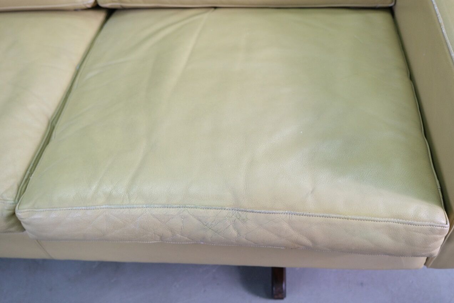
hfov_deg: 54.4
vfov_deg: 37.9
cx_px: 227
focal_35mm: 35
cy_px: 152
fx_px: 441
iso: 1600
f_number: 4
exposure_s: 1/34
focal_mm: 23.5
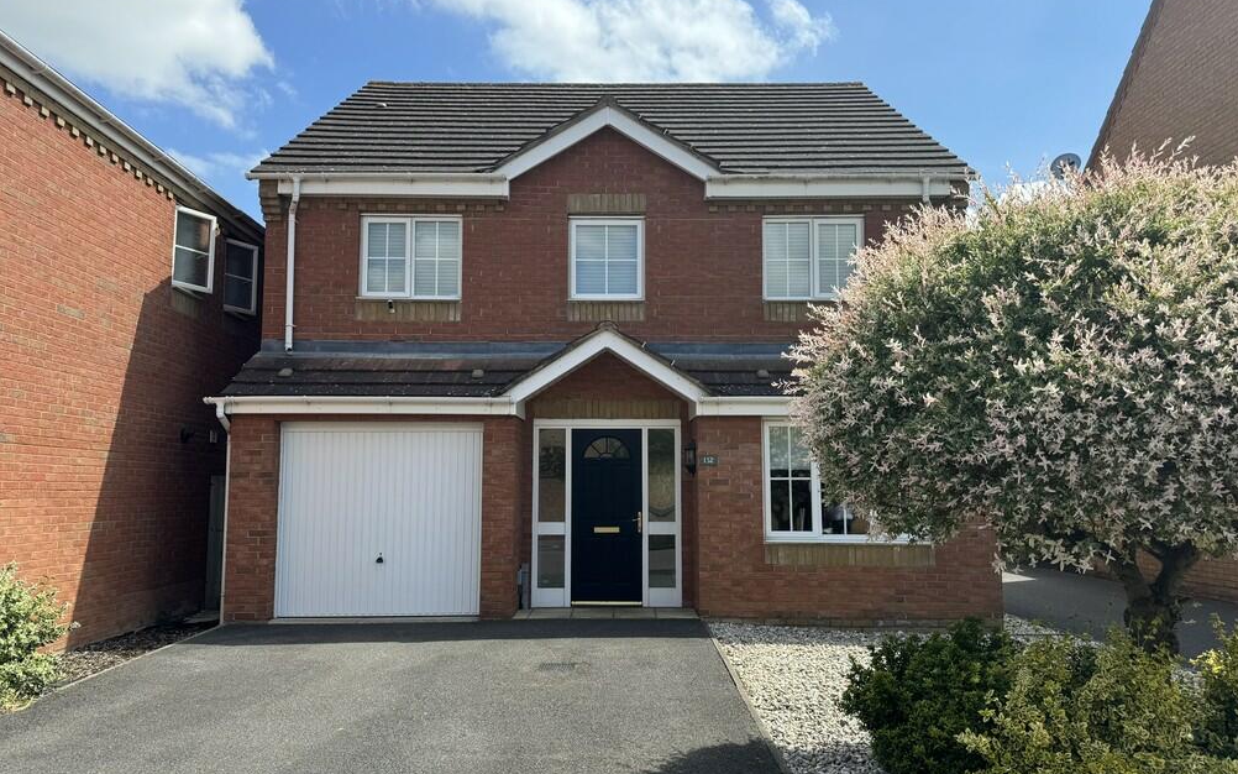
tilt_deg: +5.8
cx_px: 630
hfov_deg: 70.4
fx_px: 877
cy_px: 403
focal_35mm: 26
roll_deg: +0.5
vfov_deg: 47.6
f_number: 1.78
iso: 80
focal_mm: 6.76
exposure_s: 1/2833
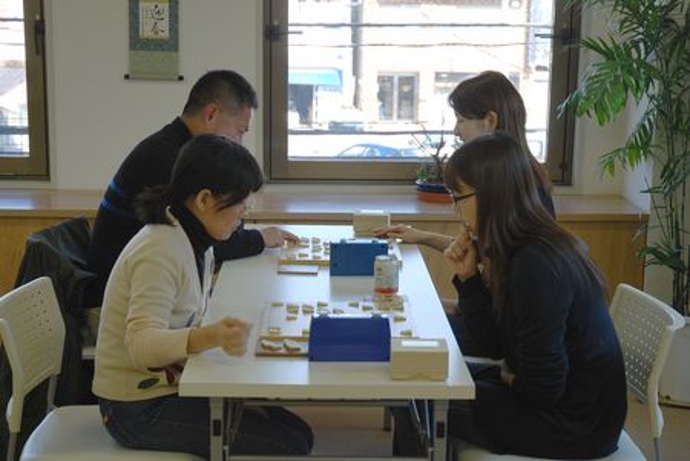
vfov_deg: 20.7
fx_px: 1266
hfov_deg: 30.5
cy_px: 230
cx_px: 345
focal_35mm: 66
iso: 200
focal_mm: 44
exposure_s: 1/100
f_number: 5
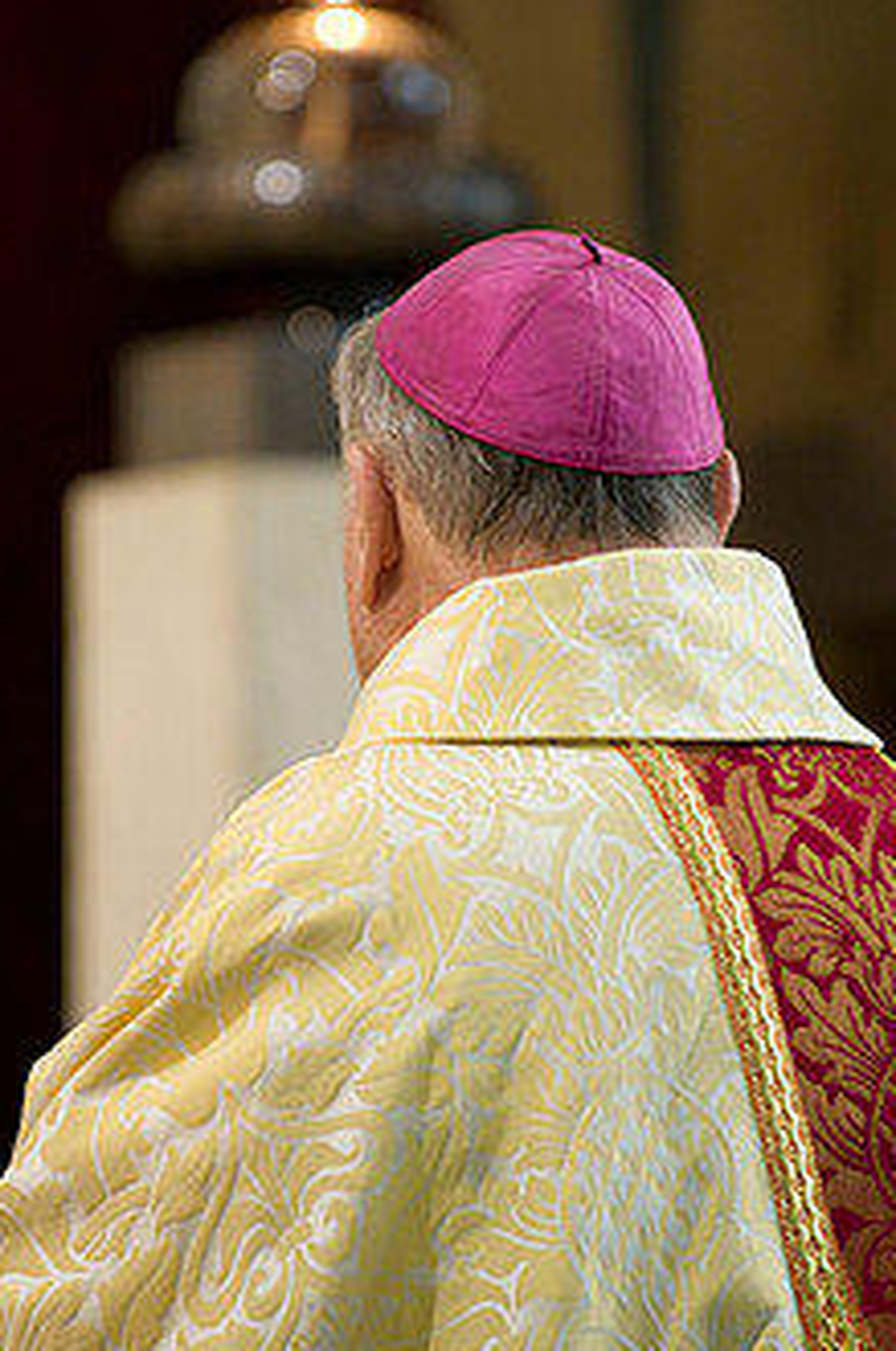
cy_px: 581
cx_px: 366
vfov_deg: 7.6
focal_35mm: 273
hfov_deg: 5.0
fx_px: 10223
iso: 2000
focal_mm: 200
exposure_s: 1/60
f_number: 2.8
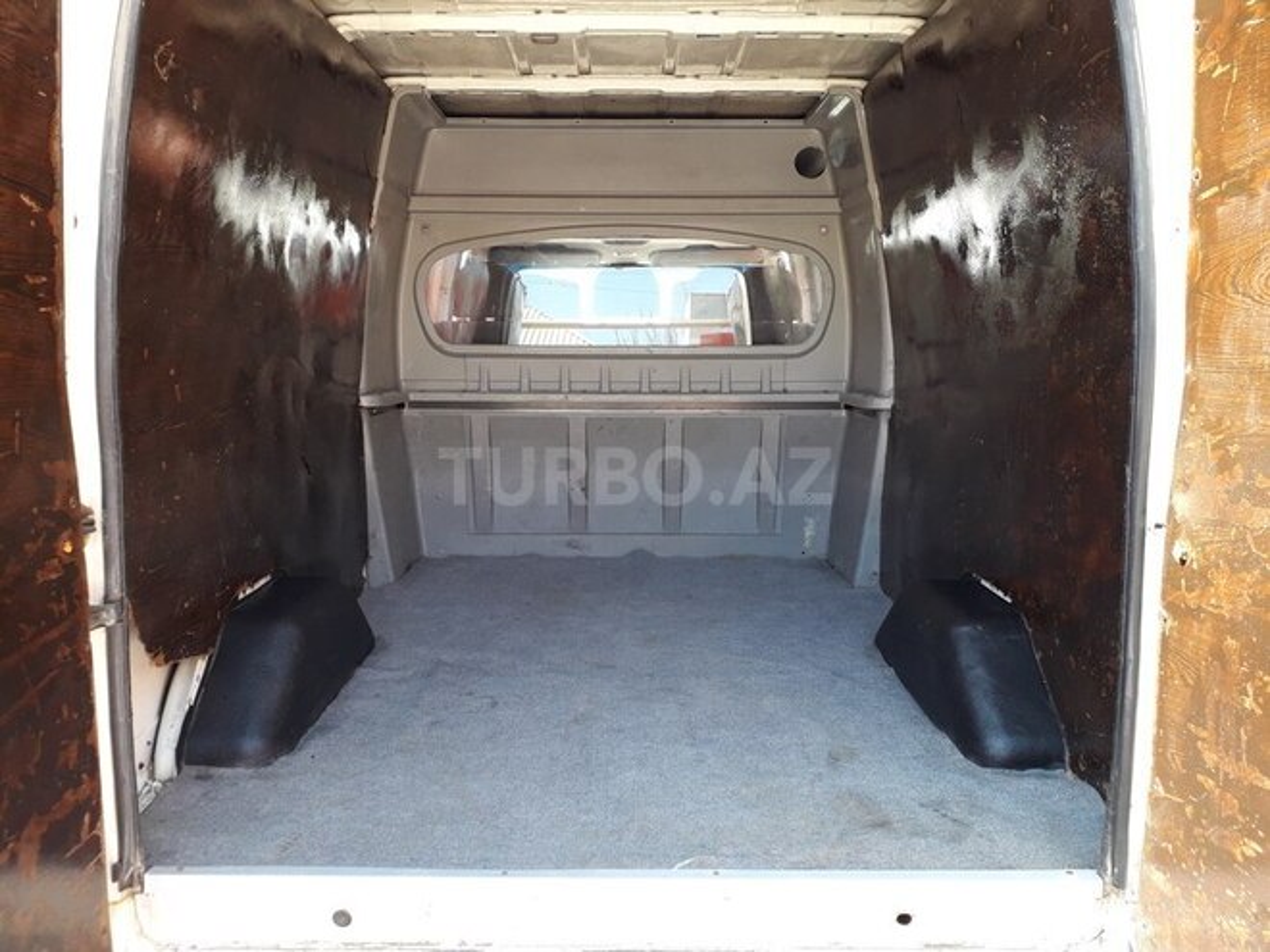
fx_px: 991
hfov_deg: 65.3
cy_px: 476
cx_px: 635
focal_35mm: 27
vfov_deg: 51.4
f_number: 1.9
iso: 50
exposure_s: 1/100
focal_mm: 3.6
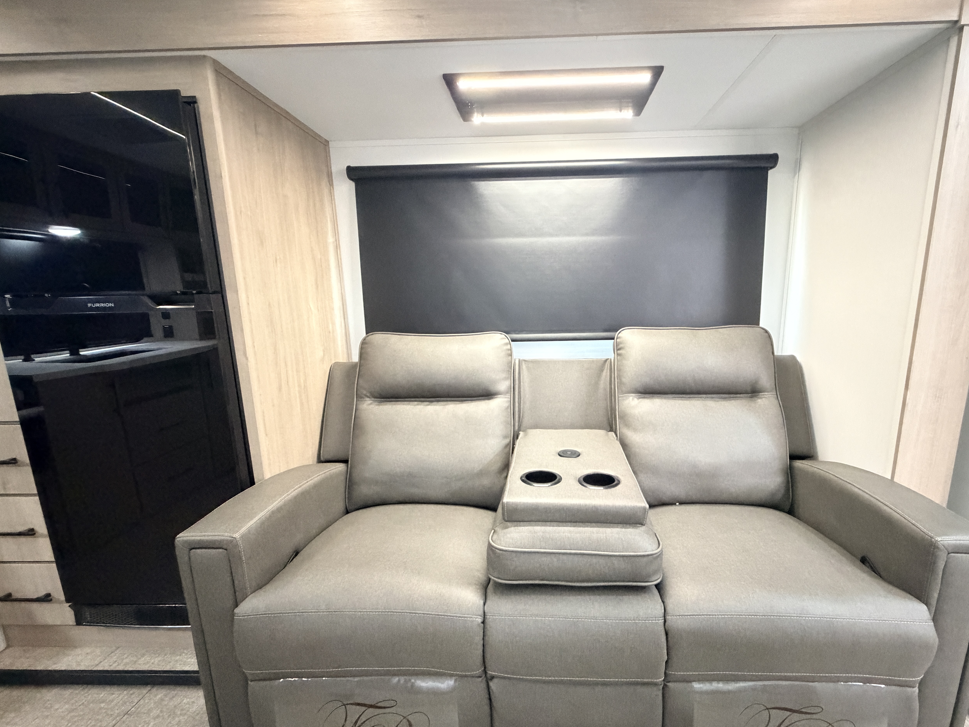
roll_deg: -0.6
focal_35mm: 16
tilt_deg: -9.8
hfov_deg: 94.2
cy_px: 380
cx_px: 534
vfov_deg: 78.1
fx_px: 448
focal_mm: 2.22
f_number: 2.2
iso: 1600
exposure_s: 1/40
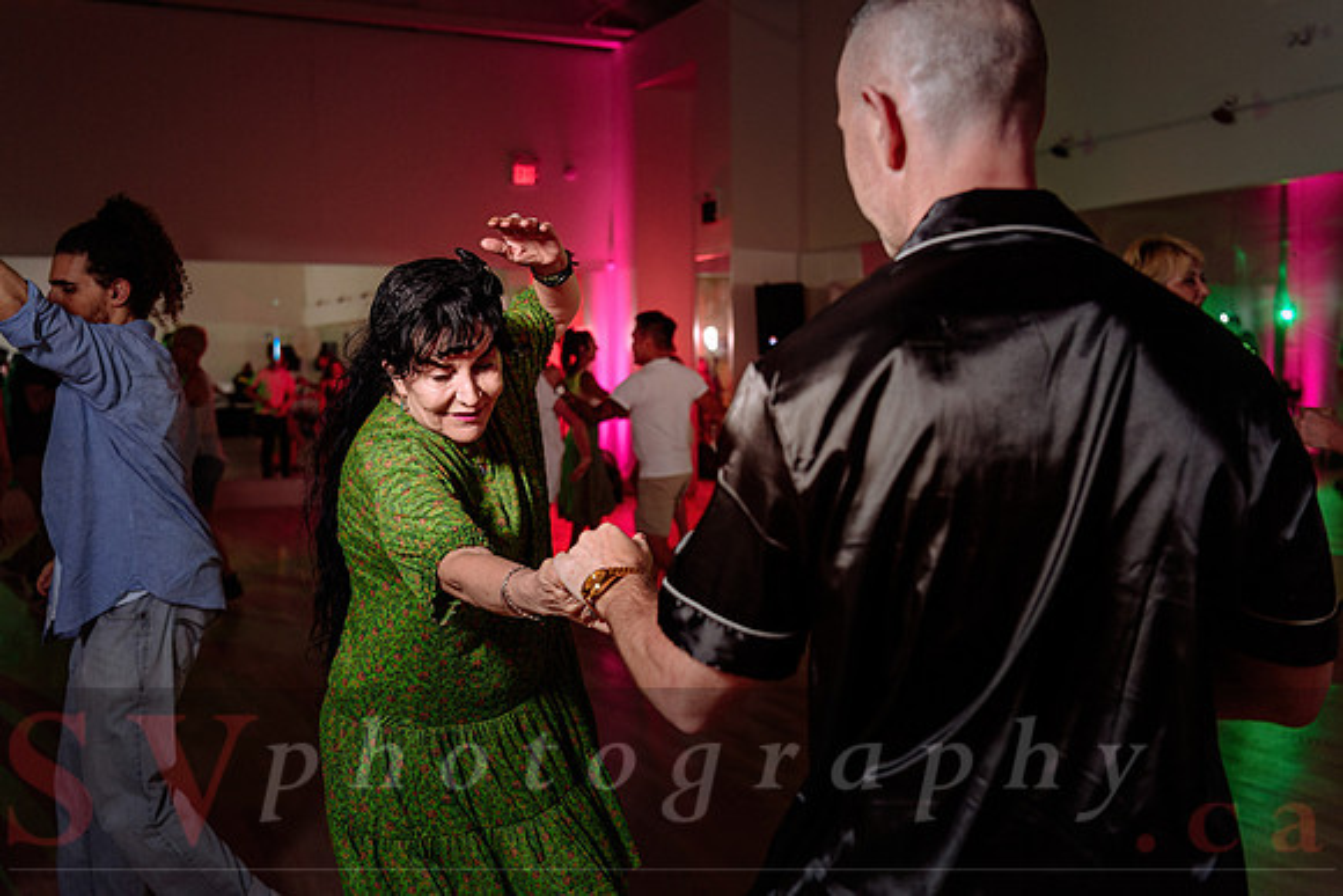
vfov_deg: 35.1
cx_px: 672
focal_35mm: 38
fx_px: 1418
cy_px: 448
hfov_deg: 50.7
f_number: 3.5
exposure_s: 1/125
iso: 800
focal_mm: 38
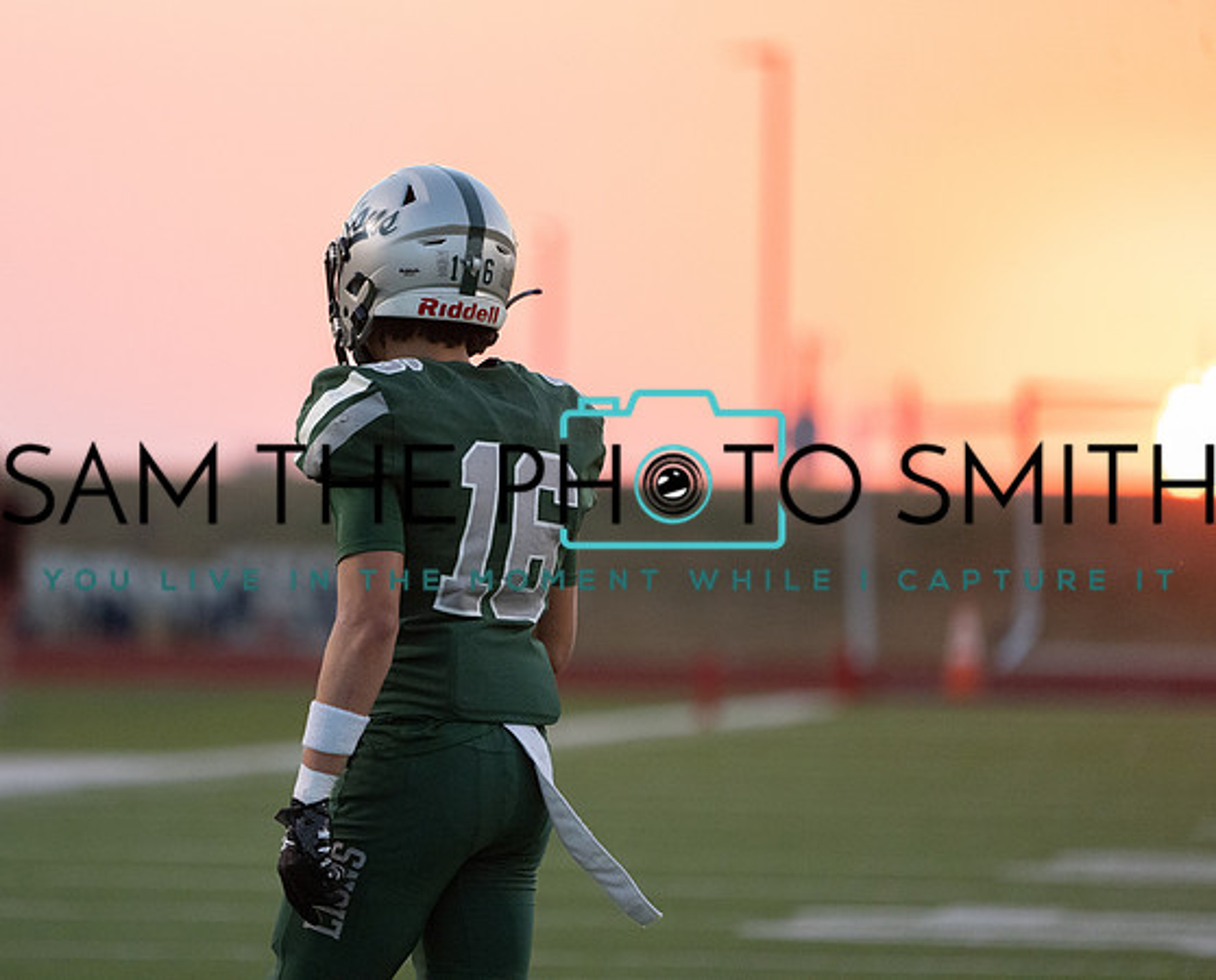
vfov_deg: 3.6
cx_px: 481
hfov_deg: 4.5
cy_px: 490
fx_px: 15603
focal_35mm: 432
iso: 6400
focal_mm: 382
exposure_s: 1/1250
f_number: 5.6
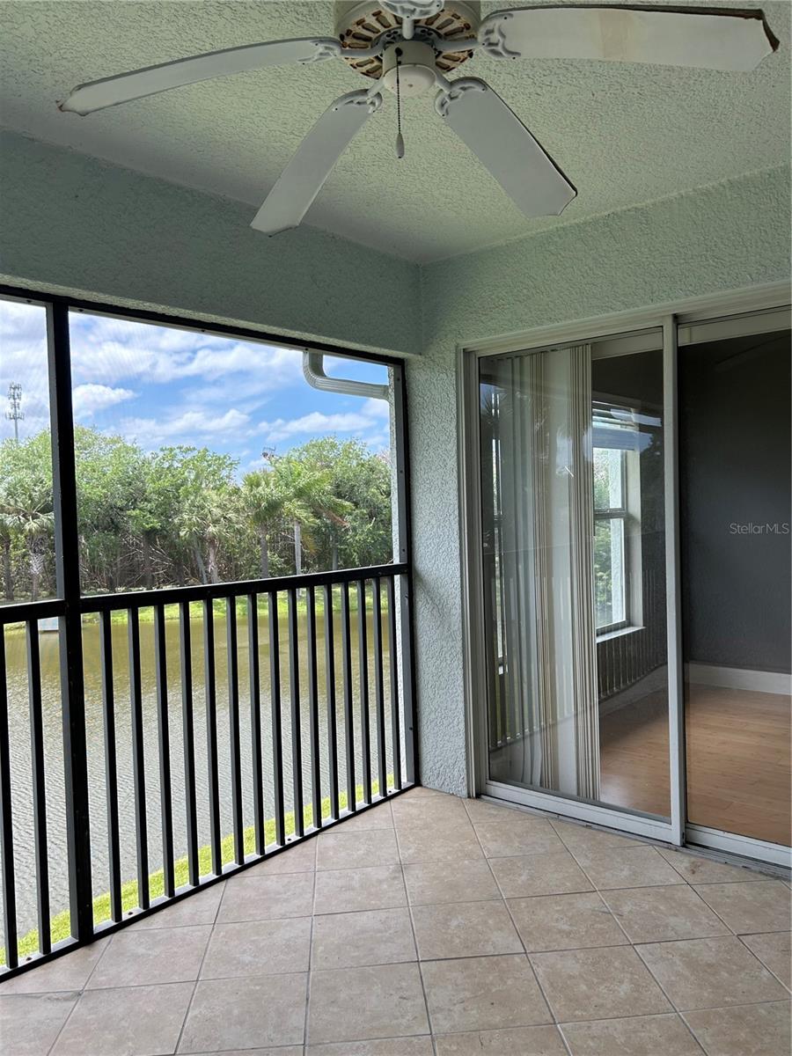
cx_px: 396
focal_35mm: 26
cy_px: 528
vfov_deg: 67.3
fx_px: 793
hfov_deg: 53.1
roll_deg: +1.1
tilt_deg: -1.6
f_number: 1.5
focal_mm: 5.7
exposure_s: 1/965
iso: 50
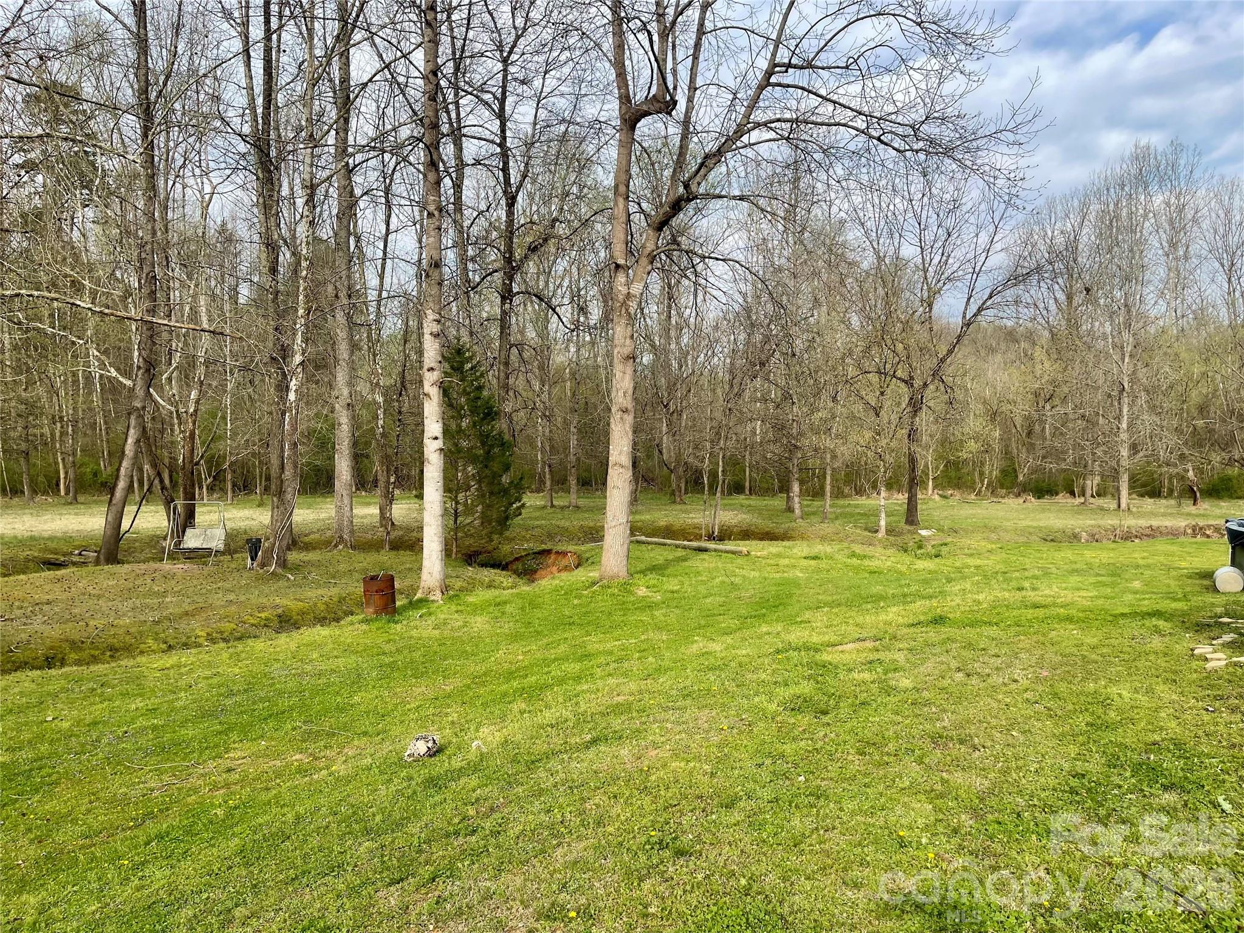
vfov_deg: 54.9
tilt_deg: -2.7
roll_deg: -0.7
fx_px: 898
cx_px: 622
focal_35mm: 25
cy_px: 466
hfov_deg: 69.4
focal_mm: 5.1
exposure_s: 1/1309
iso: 32
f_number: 1.6
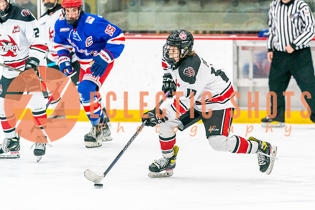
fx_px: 2420
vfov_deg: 5.0
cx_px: 216
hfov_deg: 7.4
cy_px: 109
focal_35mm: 276
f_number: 2.8
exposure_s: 1/1250
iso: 3200
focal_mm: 200
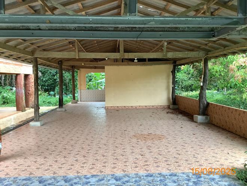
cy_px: 93
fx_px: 221
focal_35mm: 31
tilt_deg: -2.4
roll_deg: +0.6
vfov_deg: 45.4
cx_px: 124
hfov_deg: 58.4
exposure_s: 1/50
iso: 80
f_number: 2.4
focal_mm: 3.3
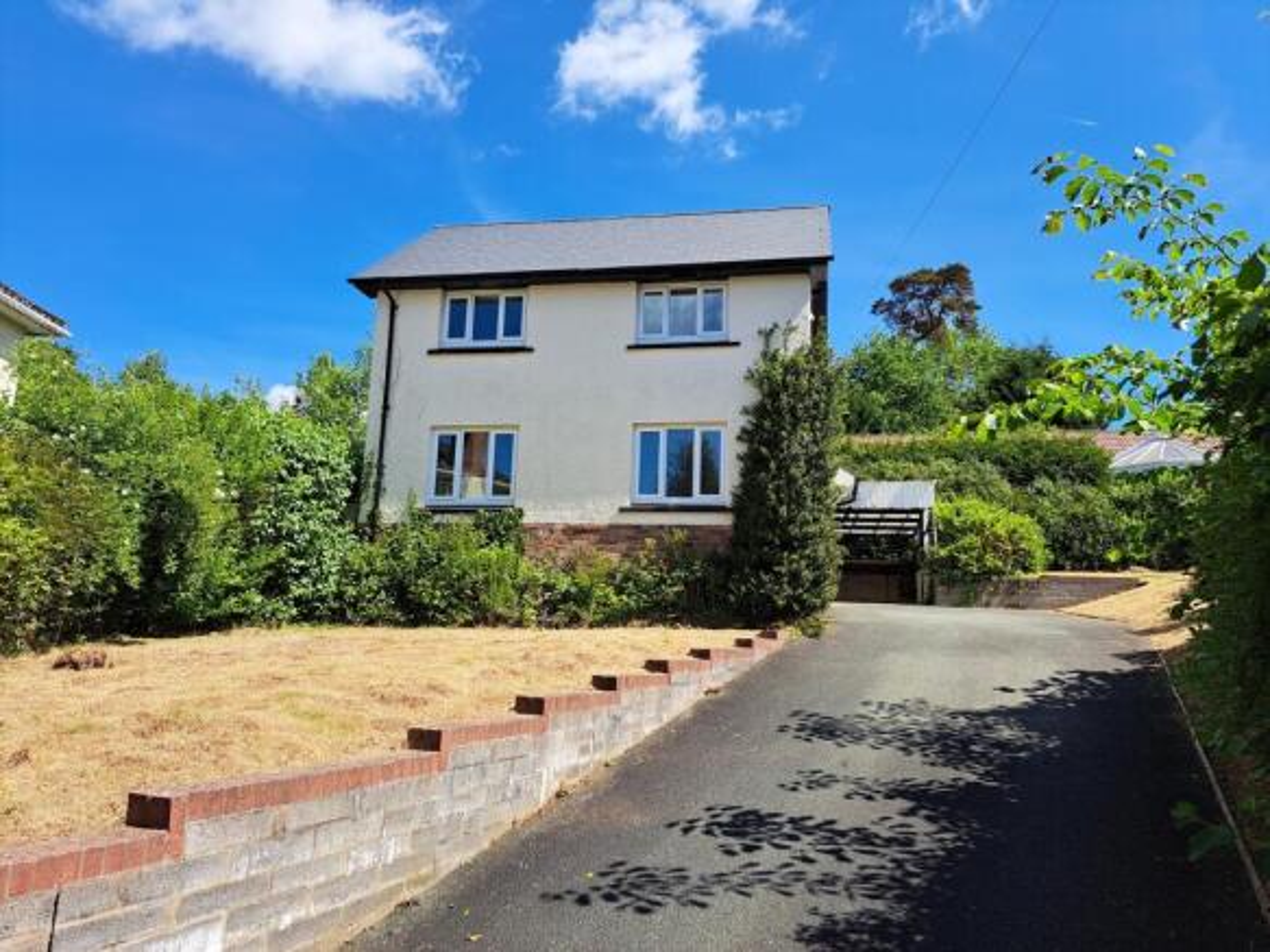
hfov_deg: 71.6
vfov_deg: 56.8
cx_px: 635
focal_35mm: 24
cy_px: 476
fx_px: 880
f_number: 1.8
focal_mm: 5.23
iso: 50
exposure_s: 1/1065
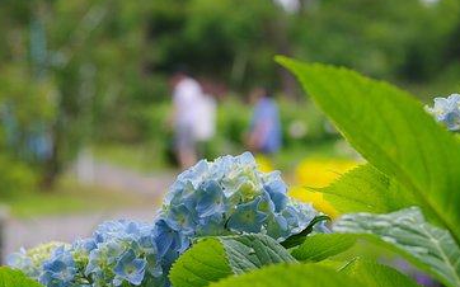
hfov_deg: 13.8
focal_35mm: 151
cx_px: 173
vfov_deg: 8.7
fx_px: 1892
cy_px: 124
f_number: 6.3
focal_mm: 70
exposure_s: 1/125
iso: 400
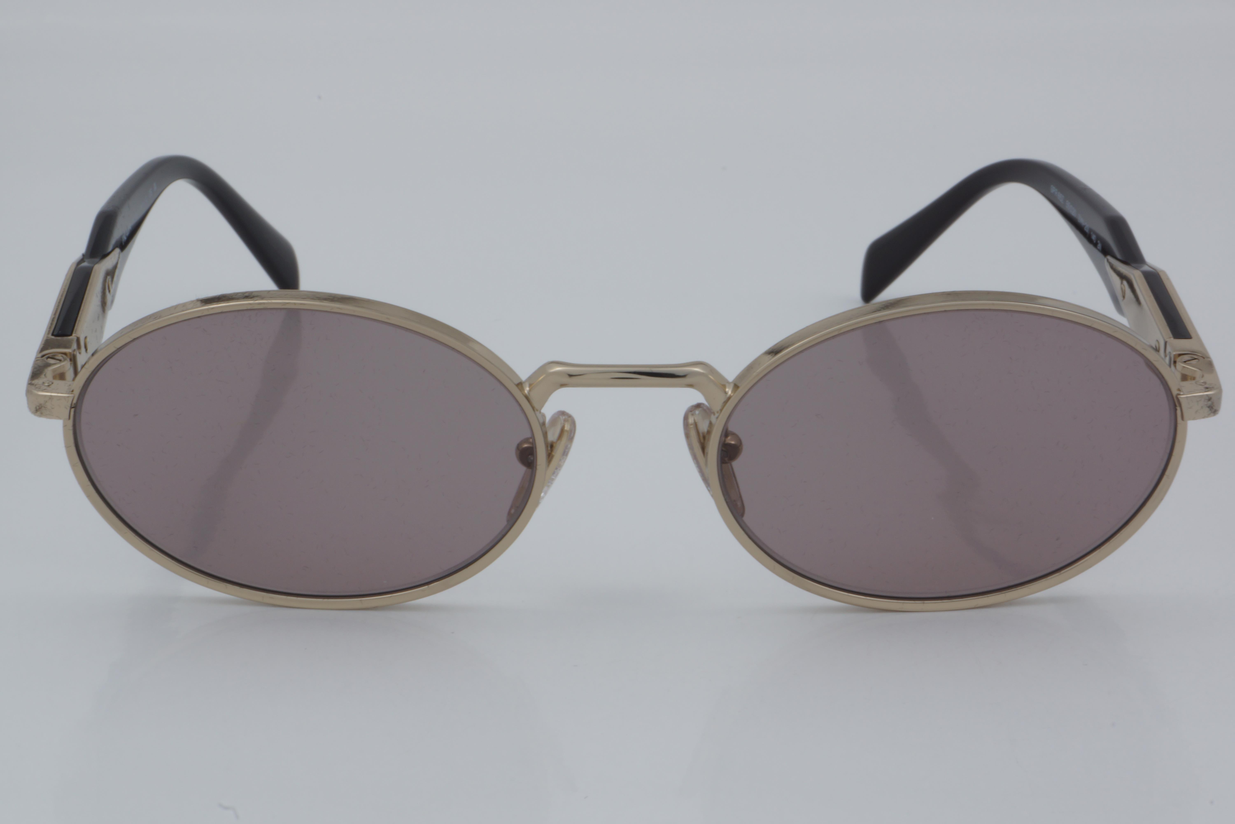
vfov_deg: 16.6
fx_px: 2830
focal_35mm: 82
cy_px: 412
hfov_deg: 24.6
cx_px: 618
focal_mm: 55
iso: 100
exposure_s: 1/4
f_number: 32
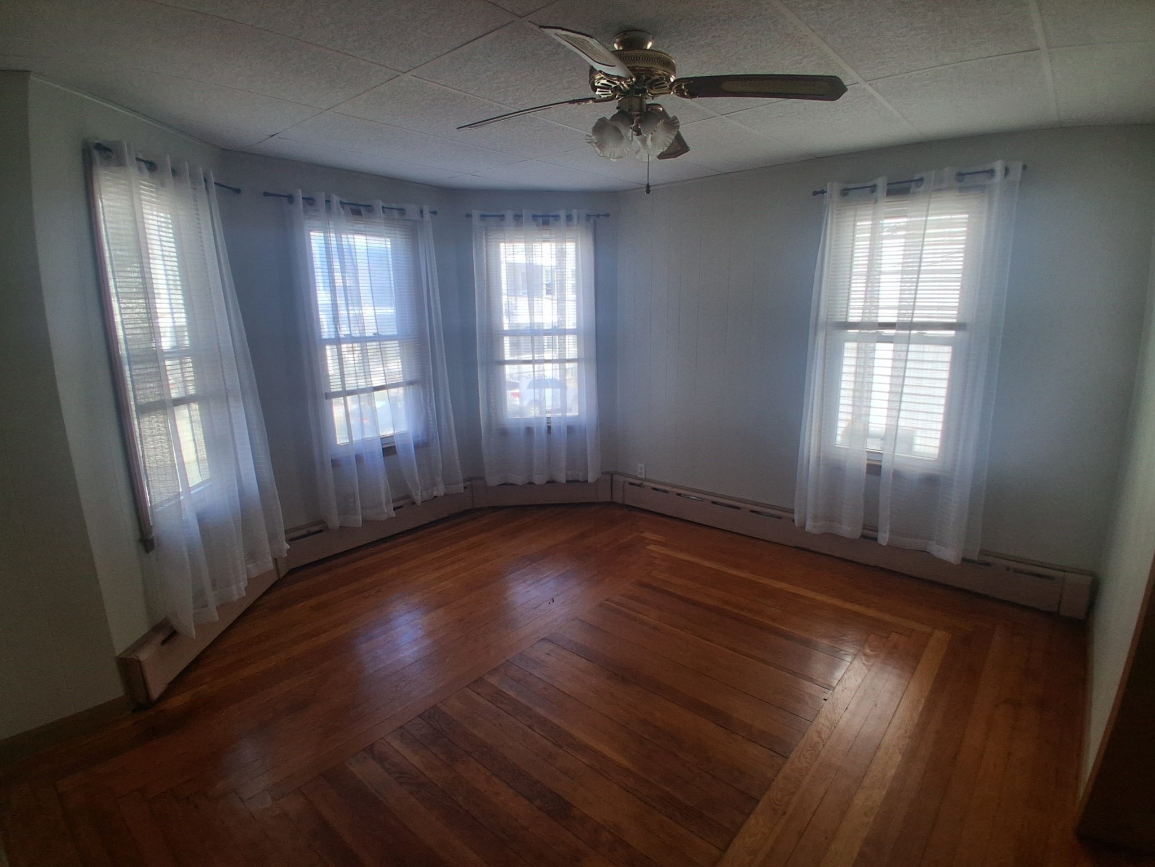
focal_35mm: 17
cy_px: 434
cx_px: 578
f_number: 2.2
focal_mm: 1.4
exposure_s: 1/120
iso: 50
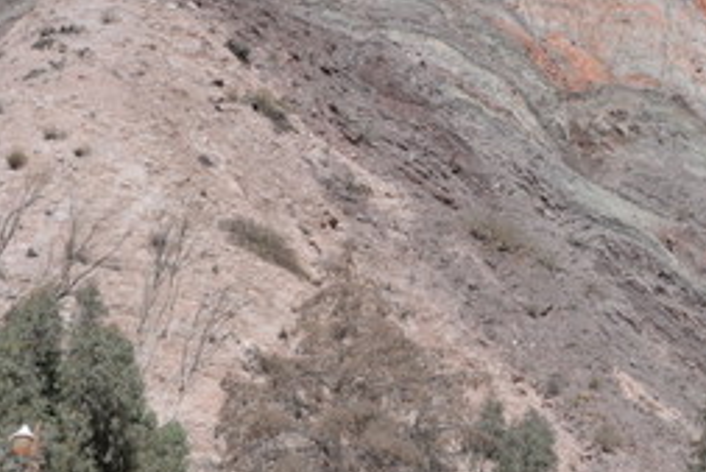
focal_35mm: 99
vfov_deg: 13.8
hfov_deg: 20.5
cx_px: 508
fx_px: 1943
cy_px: 84
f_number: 9
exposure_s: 1/320
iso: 100
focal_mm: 50
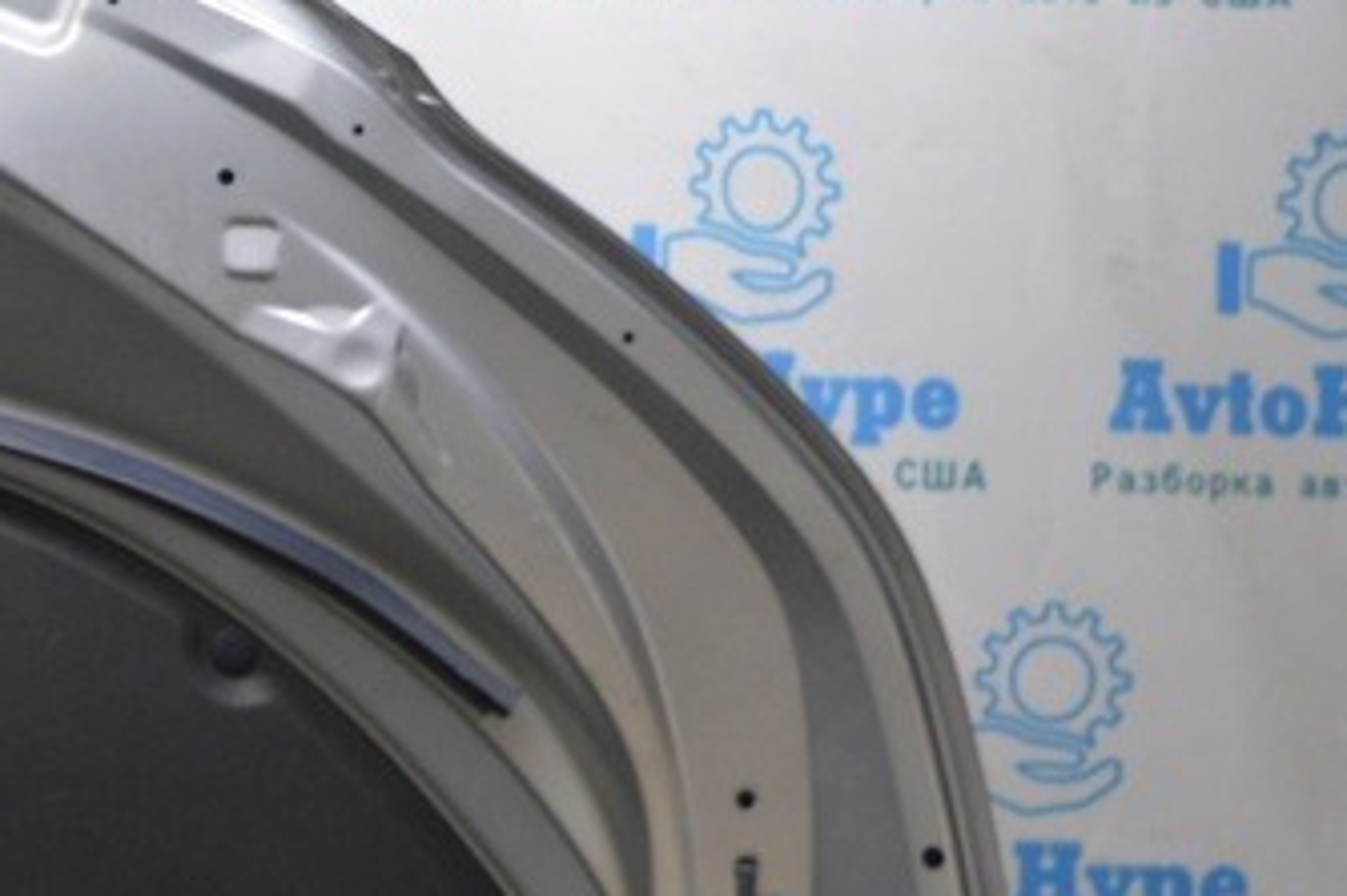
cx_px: -684
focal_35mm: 106
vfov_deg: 12.8
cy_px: 830
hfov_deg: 17.4
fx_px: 3946
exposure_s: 1/50
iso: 400
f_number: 3.8
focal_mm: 23
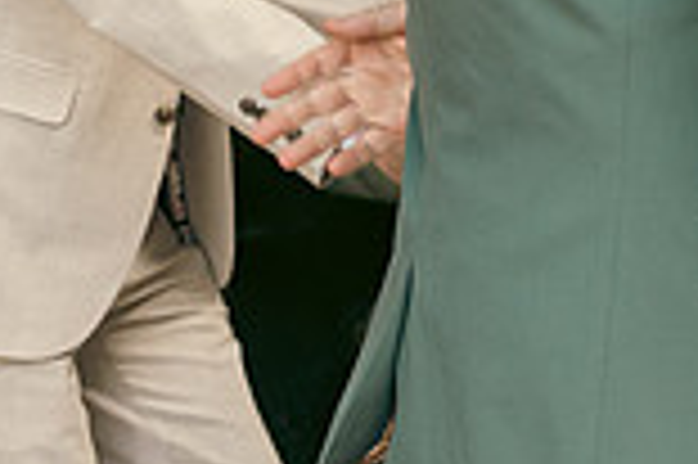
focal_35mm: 206
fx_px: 3990
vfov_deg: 6.6
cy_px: -264
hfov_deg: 9.9
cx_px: 775
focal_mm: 37
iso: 500
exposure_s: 1/200
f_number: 3.5
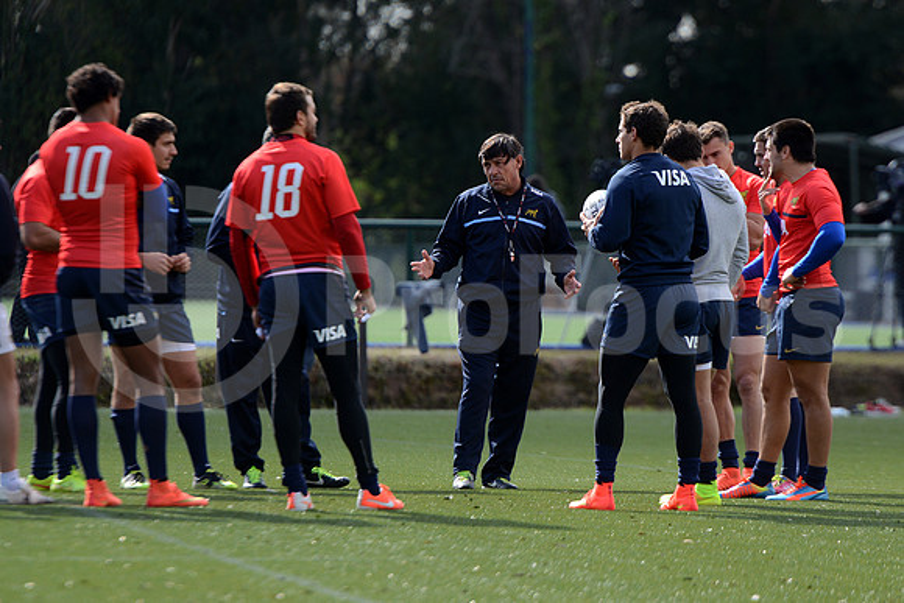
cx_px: 452
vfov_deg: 5.1
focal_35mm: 270
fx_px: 6781
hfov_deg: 7.6
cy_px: 302
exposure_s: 1/640
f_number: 4
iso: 320
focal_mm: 270
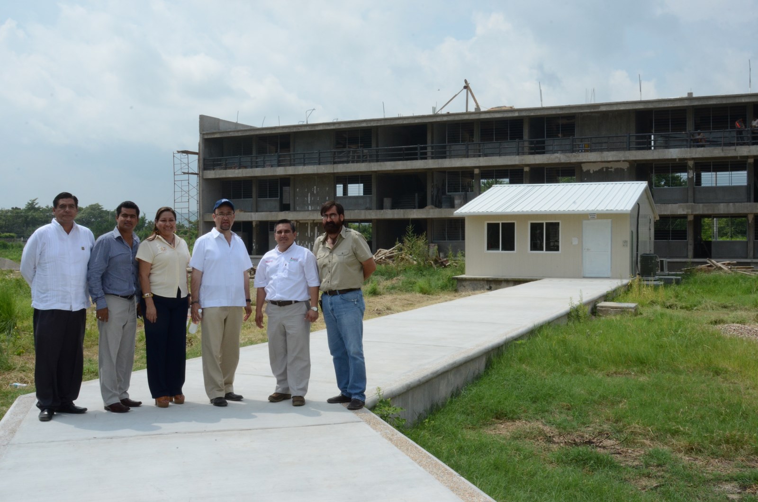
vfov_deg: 36.7
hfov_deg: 53.2
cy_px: 251
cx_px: 379
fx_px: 756
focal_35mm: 36
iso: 800
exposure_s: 1/250
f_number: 22
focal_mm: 24
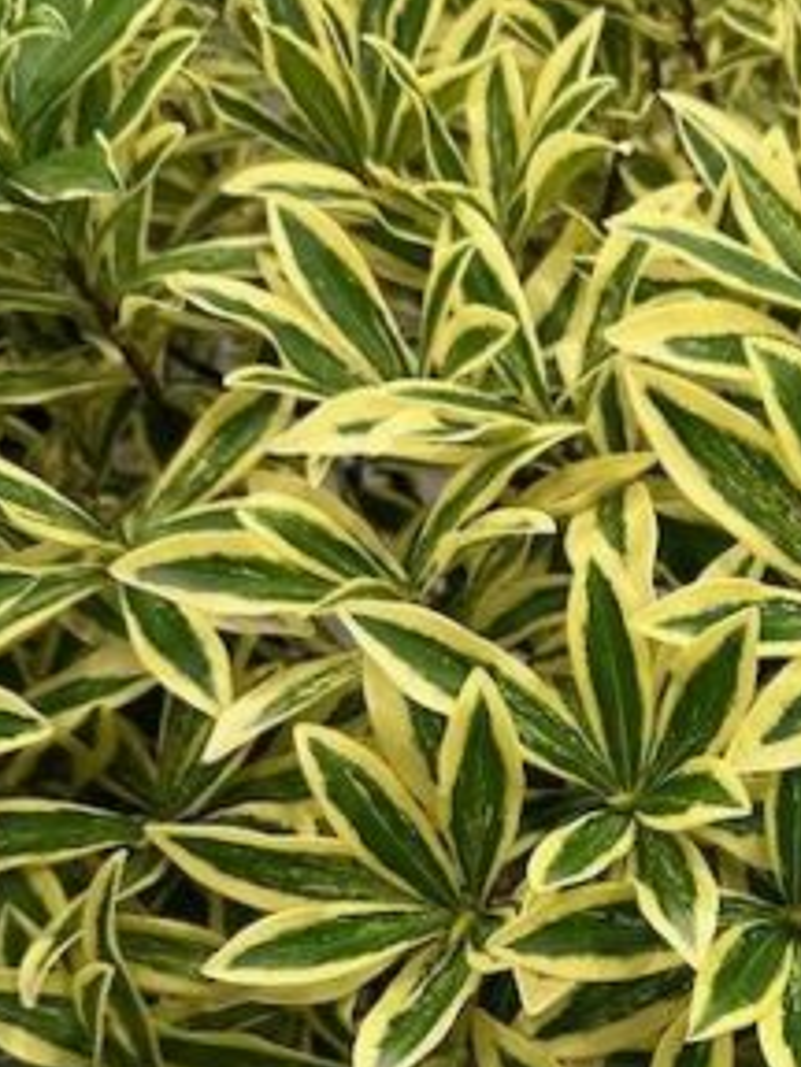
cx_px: 723
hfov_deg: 29.0
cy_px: 845
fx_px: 1481
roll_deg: -1.8
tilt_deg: -36.5
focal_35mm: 48
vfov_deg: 38.3
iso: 160
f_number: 1.78
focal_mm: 6.86
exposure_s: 1/60
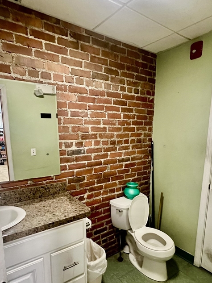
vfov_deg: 78.4
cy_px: 165
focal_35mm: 21
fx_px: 172
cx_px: 107
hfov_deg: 63.4
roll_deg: -1.0
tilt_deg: -11.7
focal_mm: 1.57
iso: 800
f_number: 1.8
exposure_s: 1/60
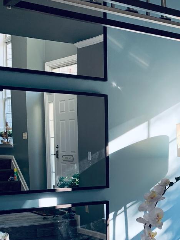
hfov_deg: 21.6
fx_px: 444
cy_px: 193
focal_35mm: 64
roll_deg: -0.6
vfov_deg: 29.6
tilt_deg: -5.1
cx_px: 203
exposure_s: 1/121
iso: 50
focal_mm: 4.25
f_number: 1.8
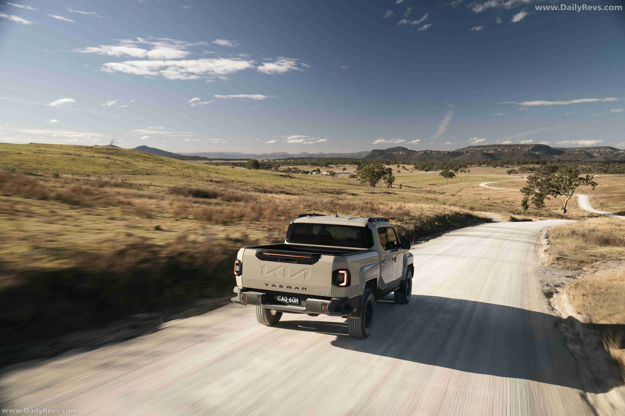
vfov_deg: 43.6
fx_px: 521
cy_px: 208
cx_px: 312
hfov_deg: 61.9
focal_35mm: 30
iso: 320
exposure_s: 1/20
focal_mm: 30
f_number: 6.3
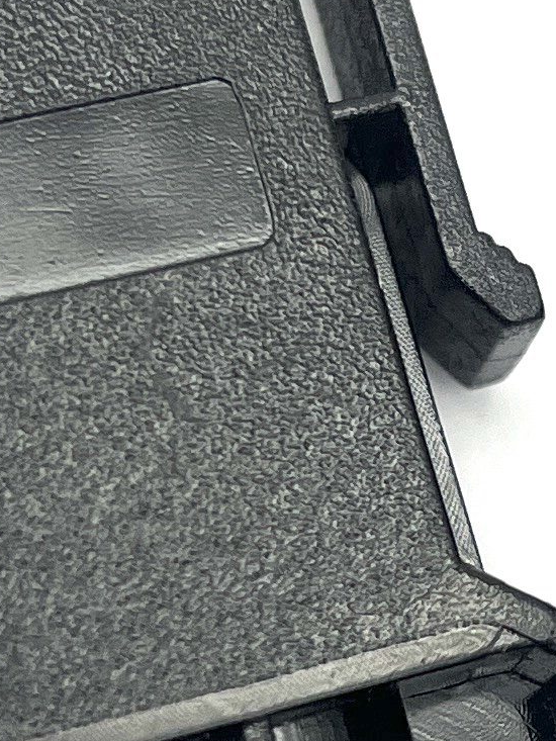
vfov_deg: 13.8
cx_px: 754
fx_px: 3062
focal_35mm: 143
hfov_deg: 10.1
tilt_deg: -83.1
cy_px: 522
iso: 50
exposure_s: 1/604
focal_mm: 5.7
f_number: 1.5
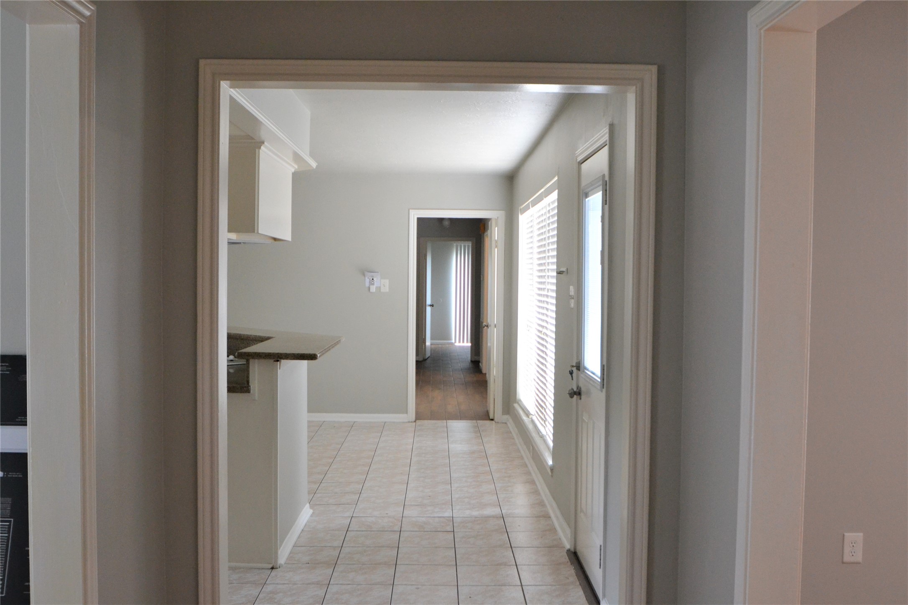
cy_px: 302
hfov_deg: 53.1
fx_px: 908
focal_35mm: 36
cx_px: 454
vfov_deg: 36.9
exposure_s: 1/60
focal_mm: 24
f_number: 4.5
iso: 1600
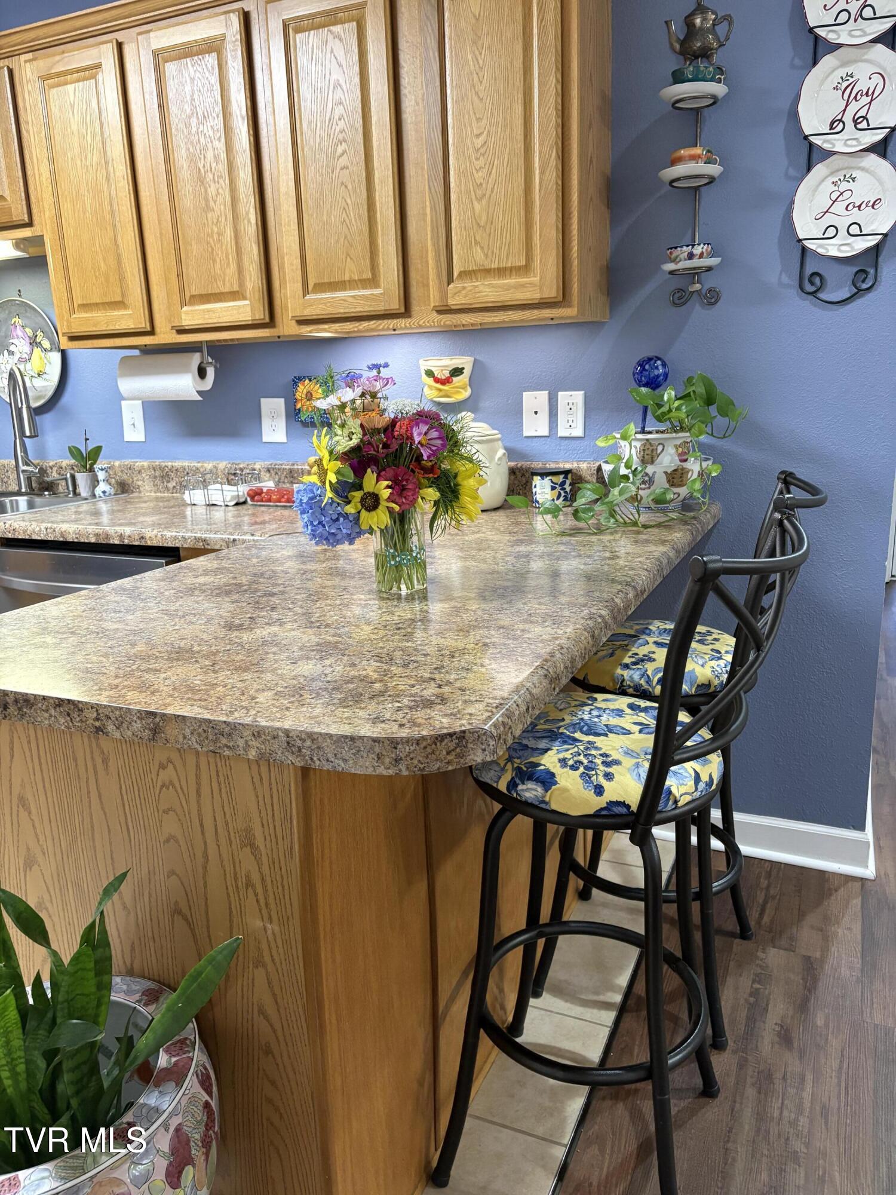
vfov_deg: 67.3
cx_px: 448
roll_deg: +3.5
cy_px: 598
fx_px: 897
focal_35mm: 26
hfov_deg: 53.1
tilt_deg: -12.3
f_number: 1.6
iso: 250
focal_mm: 5.96
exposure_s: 1/60
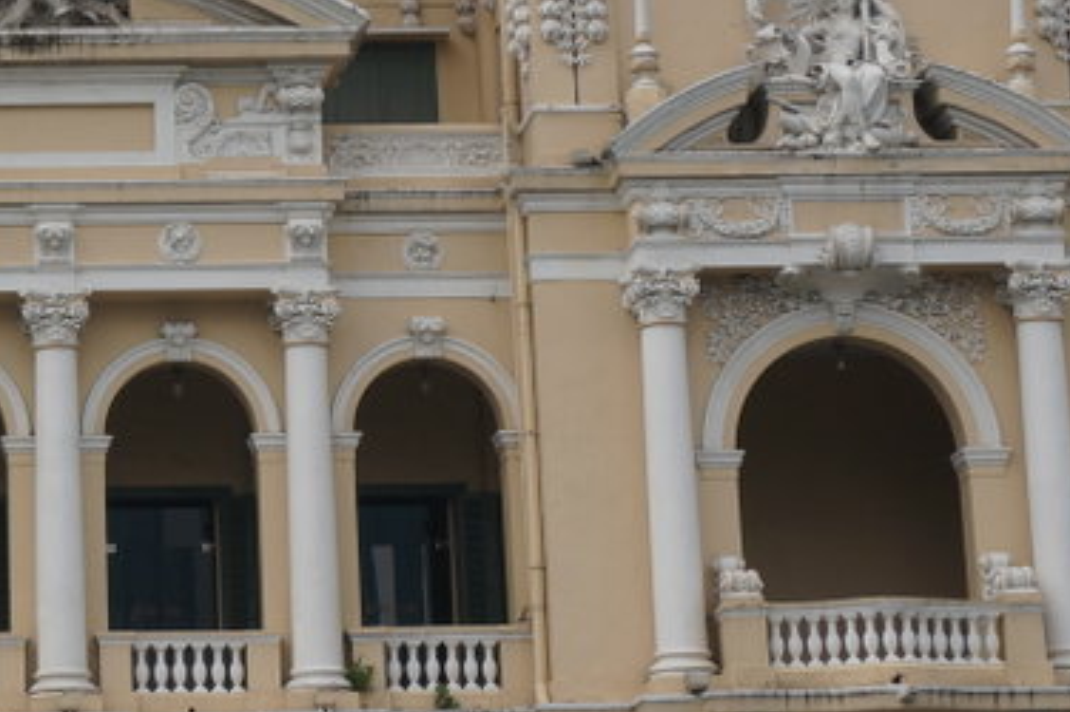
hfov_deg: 14.5
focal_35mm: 139
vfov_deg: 9.8
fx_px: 4116
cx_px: -75
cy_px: 16
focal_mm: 29
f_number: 9
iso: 100
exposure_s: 1/250
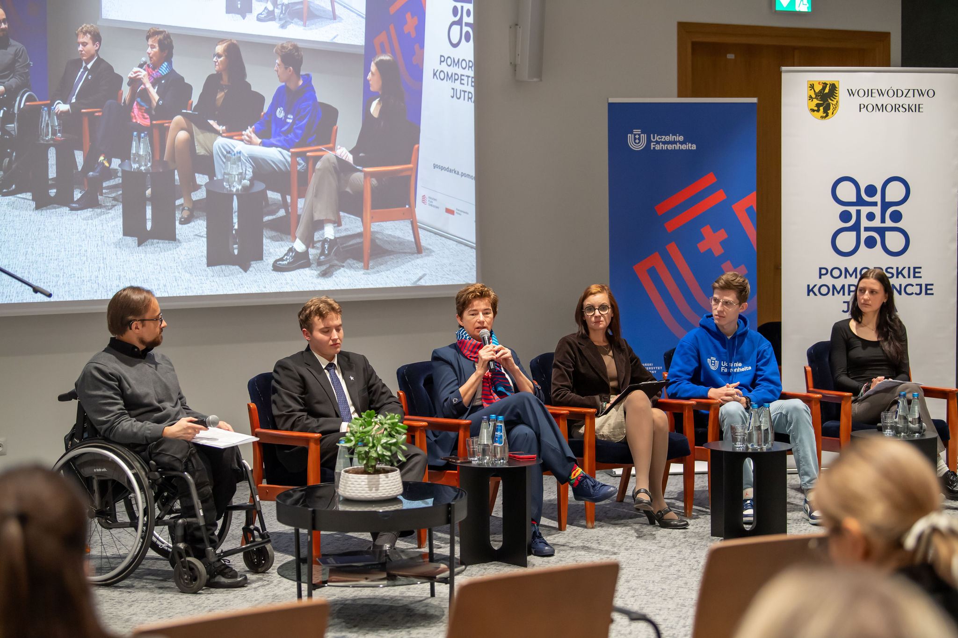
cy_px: 319
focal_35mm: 72
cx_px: 479
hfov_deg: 28.1
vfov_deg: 18.9
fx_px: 1916
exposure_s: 1/320
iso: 2800
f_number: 2.8
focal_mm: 72
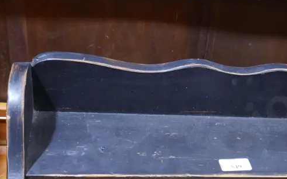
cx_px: 210
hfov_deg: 30.6
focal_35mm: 66
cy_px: 161
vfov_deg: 19.4
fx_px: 516
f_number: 3.6
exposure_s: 1/60
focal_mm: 15
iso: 1000
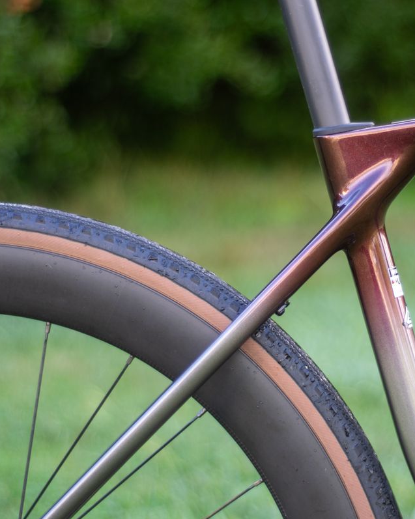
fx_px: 1628
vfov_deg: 18.1
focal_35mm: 106
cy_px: 260
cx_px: 324
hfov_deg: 14.5
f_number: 1.8
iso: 100
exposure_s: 1/160
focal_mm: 50
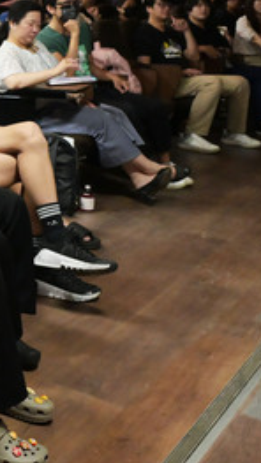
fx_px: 824
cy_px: 87
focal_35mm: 67
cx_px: -199
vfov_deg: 30.6
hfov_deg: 15.6
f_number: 5
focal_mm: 24
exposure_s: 1/125
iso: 6400
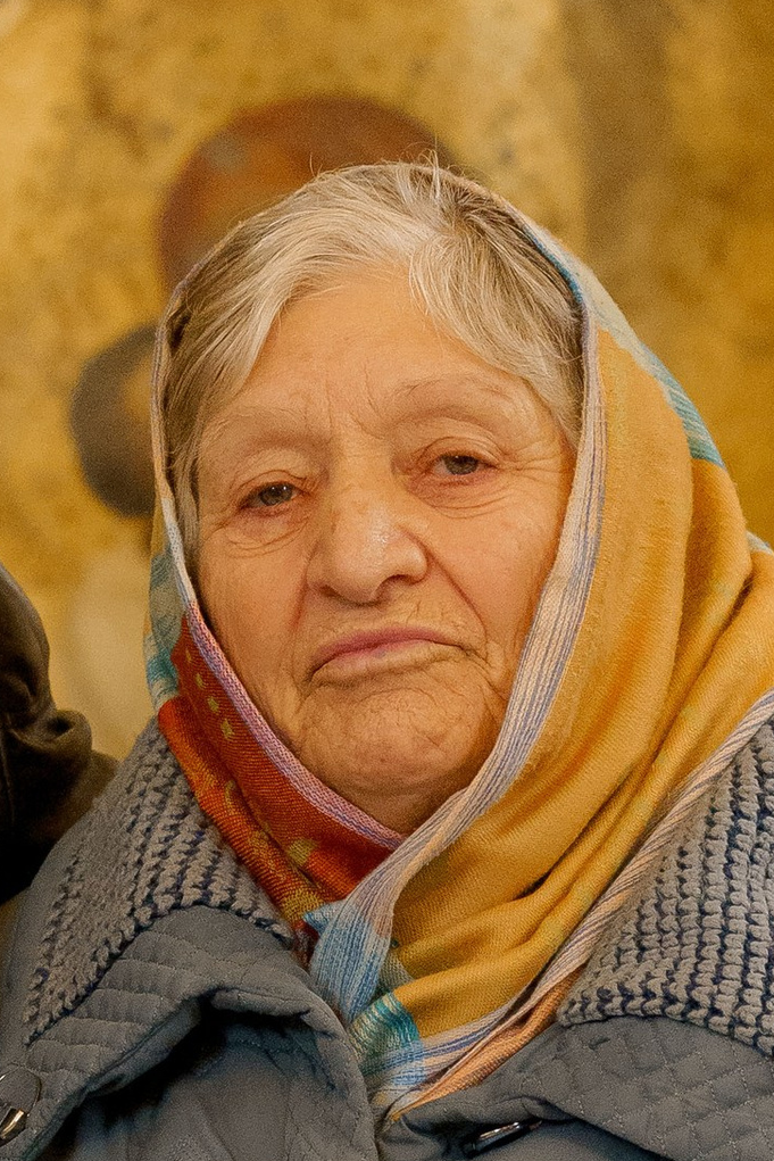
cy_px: 507
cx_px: -261
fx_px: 8124
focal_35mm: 252
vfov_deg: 8.2
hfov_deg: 5.4
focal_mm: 67
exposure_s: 1/250
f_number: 3.2
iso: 5000
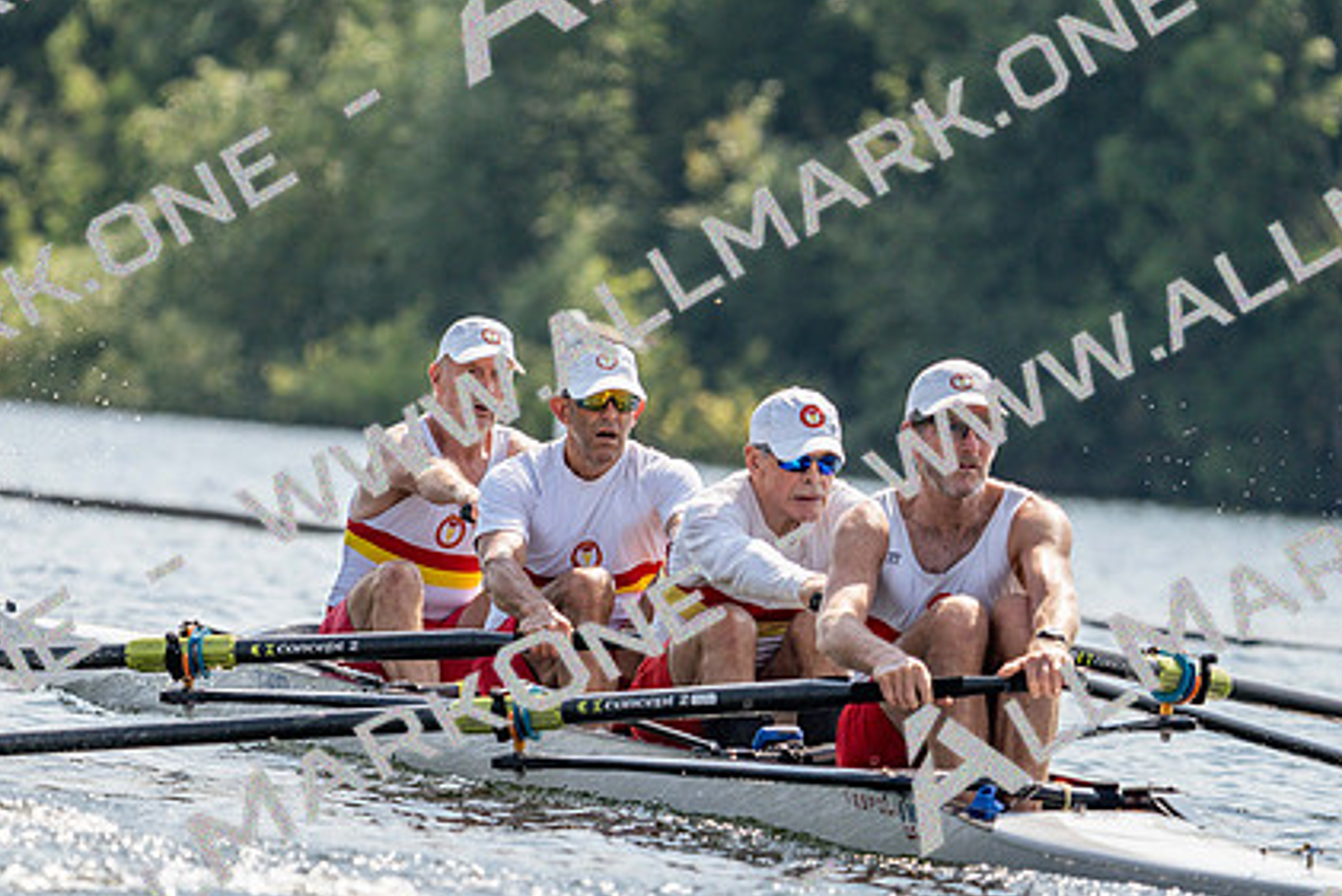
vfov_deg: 3.0
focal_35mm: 453
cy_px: 553
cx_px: 631
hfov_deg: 4.5
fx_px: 16892
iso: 250
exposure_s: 1/1600
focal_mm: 329
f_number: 6.3
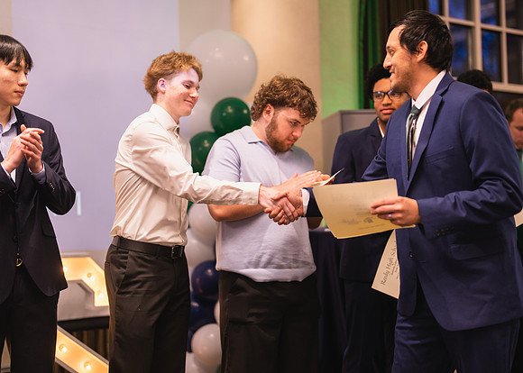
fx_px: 778
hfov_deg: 37.2
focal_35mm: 52
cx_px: 262
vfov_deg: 27.0
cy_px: 186
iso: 800
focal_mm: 50
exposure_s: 1/400
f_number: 1.2
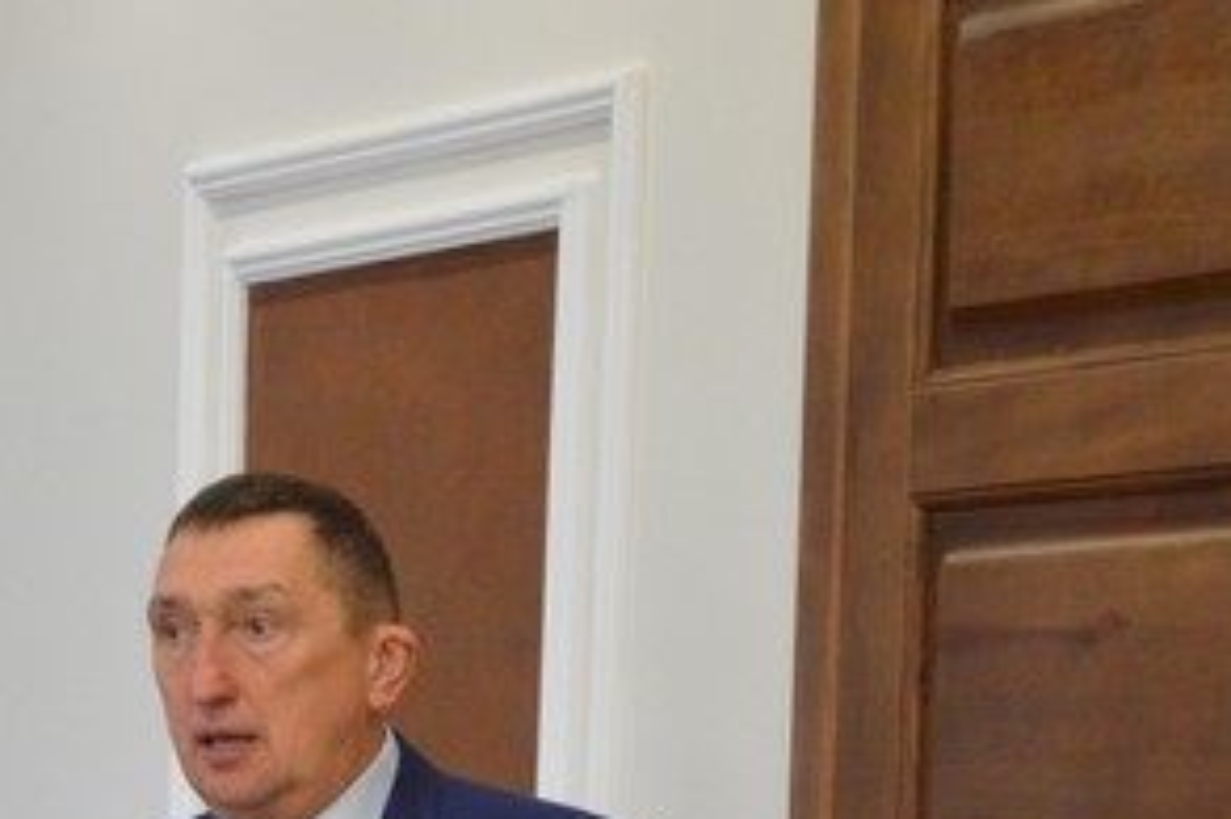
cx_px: -134
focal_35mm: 205
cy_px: 1050
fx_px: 7006
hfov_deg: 9.9
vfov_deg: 6.6
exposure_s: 1/60
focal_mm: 50
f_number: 5.6
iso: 2200
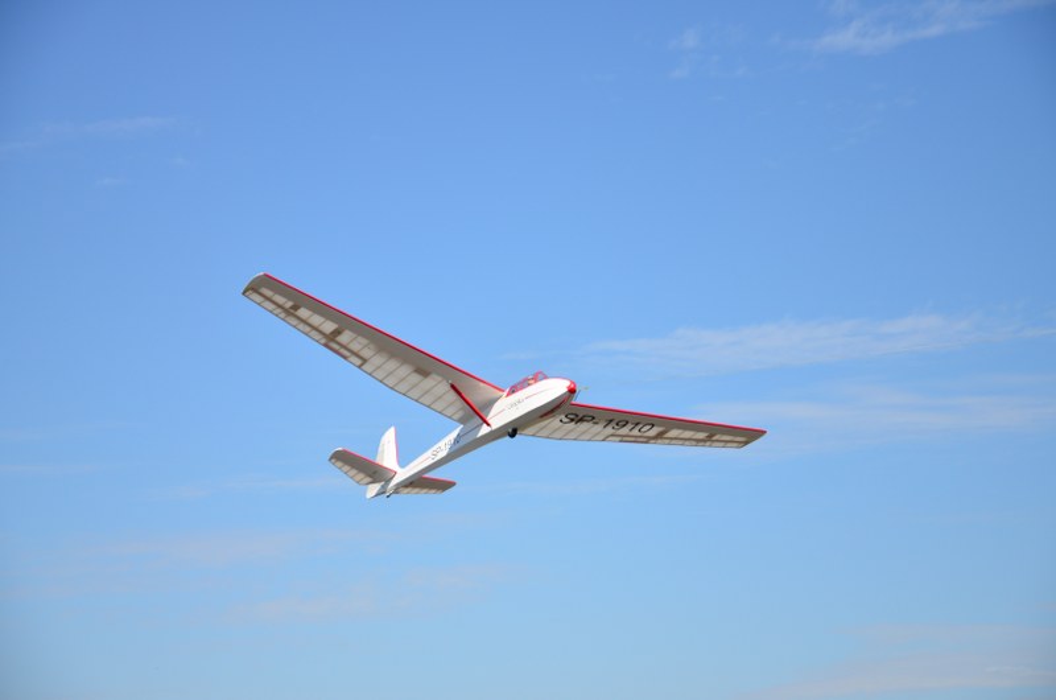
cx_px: 528
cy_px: 350
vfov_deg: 13.0
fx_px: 3074
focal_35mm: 105
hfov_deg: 19.5
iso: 160
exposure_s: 1/1000
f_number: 5.3
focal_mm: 70
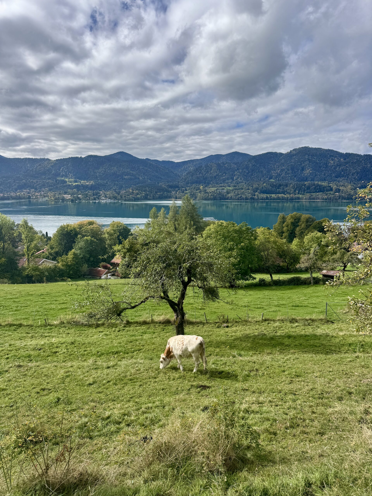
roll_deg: -0.7
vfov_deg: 71.6
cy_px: 248
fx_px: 344
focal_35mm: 24
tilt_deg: -9.8
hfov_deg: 56.8
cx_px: 186
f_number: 1.78
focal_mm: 6.76
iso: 80
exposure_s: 1/4950
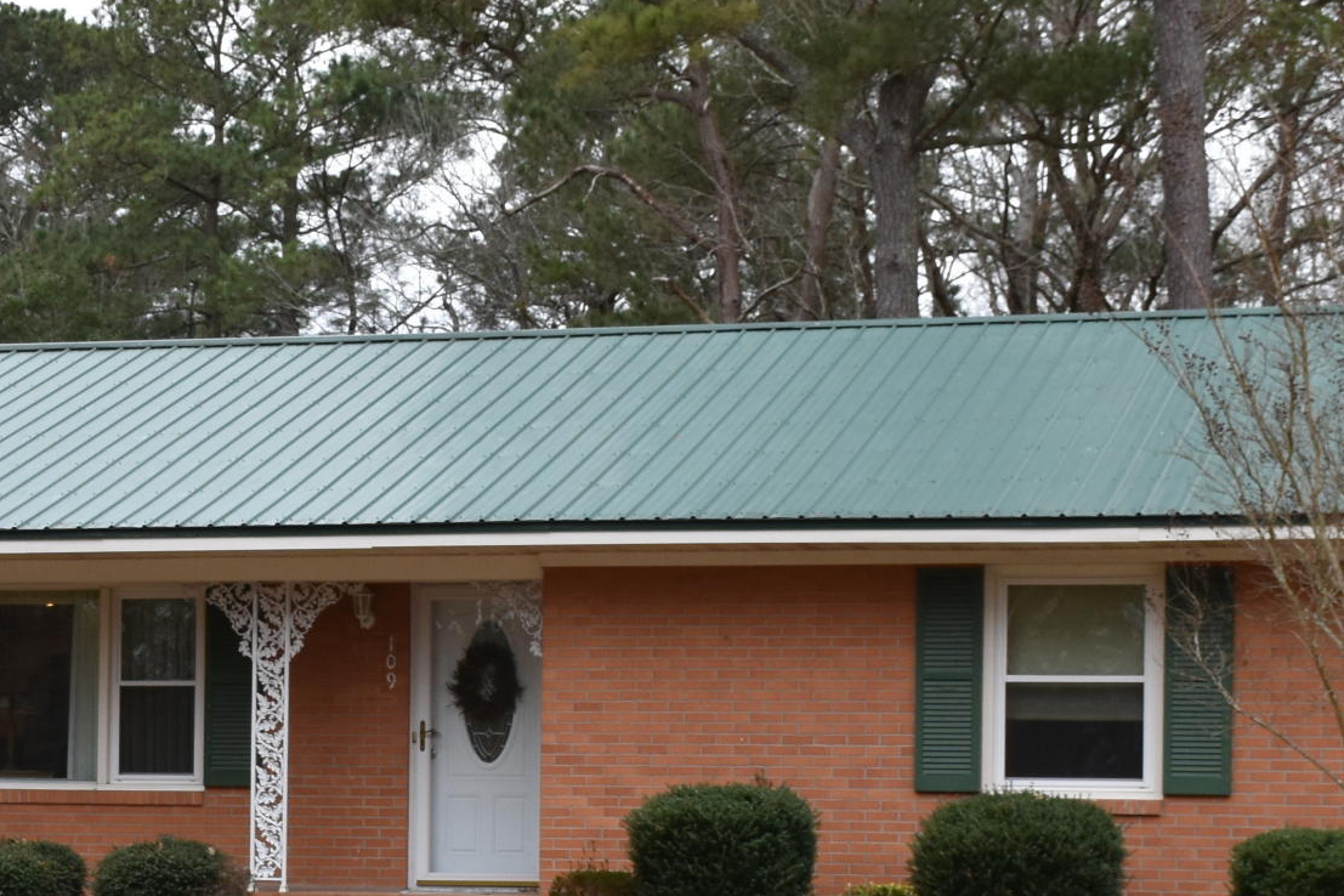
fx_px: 4554
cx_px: 256
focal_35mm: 122
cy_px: 762
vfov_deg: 11.2
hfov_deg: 16.7
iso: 400
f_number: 8
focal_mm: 30
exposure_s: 1/250
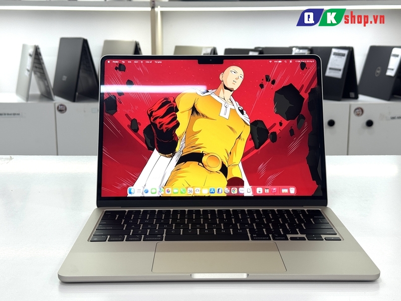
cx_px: 200
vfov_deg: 30.3
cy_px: 150
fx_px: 556
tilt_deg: -12.0
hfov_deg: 39.7
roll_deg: +0.9
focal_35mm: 48
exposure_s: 1/127
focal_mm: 6.76
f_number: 1.78
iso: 50
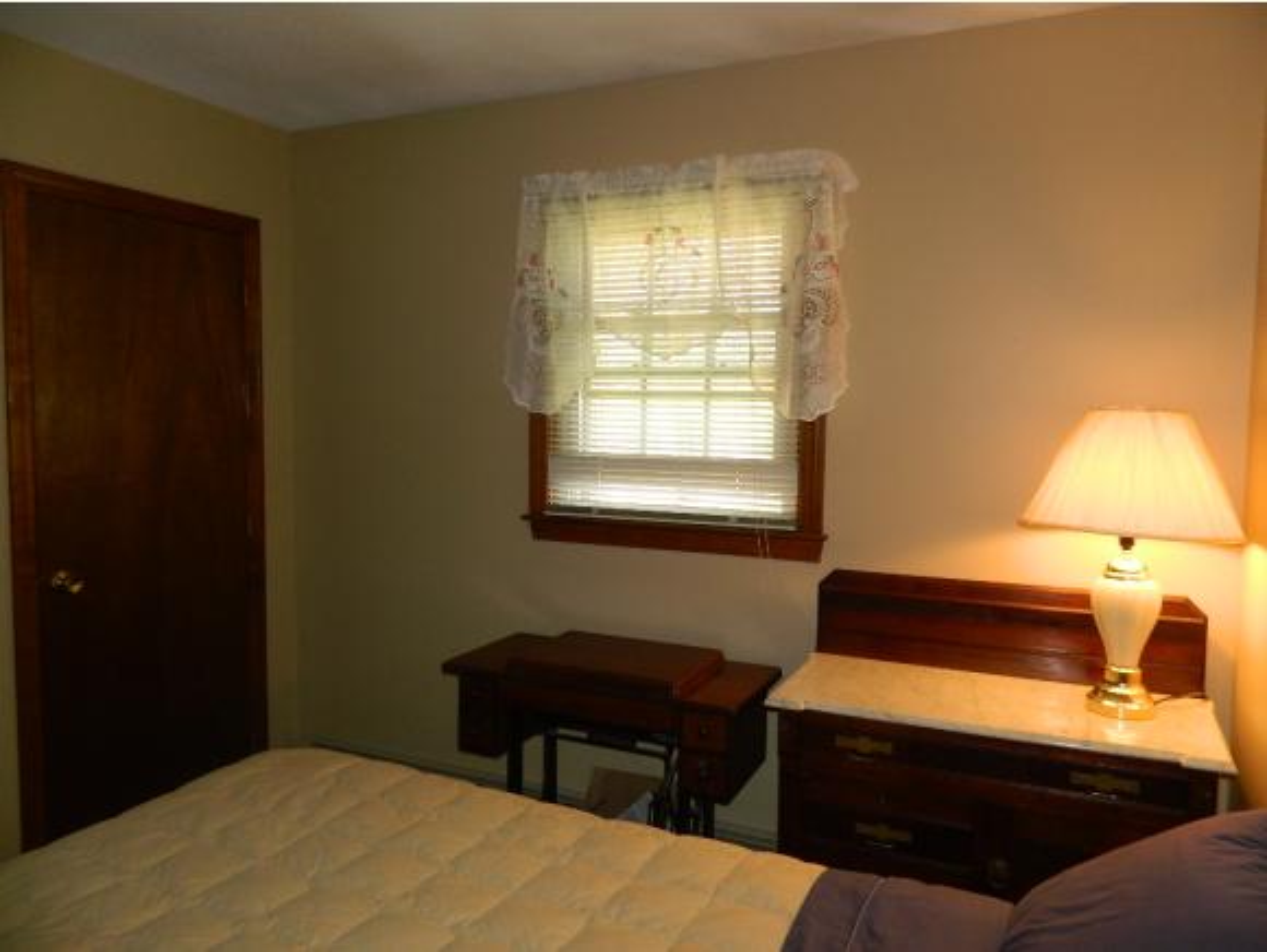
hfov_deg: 69.3
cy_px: 476
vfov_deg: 54.9
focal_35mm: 25
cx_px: 634
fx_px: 916
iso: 160
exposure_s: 1/30
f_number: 3.1
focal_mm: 4.5
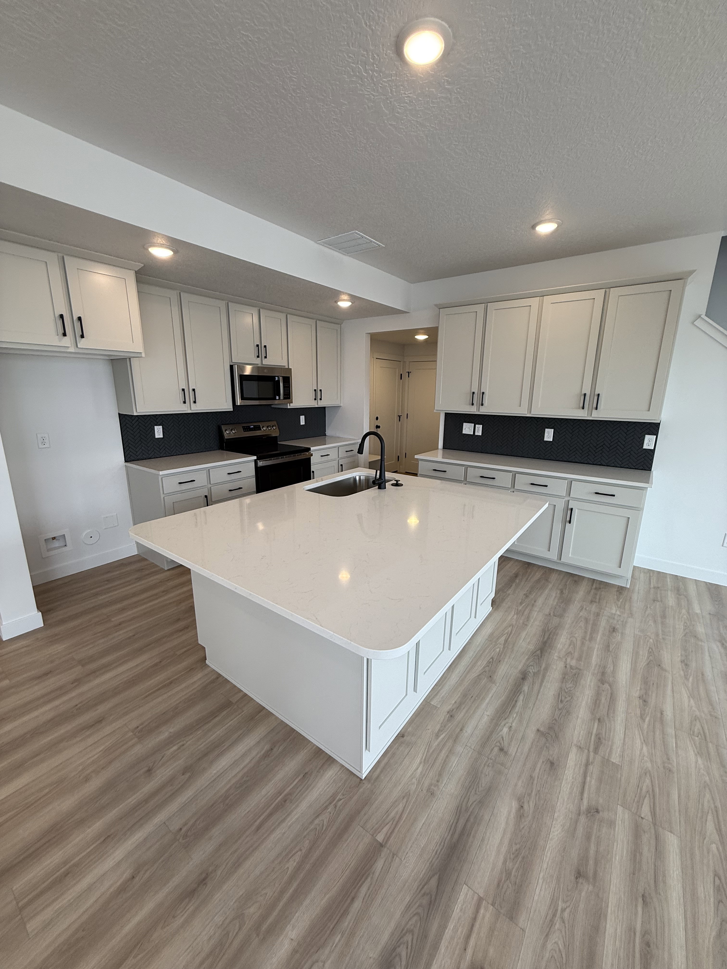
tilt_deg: -13.1
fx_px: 392
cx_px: 364
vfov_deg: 102.1
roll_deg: -1.3
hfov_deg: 85.7
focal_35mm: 14
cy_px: 484
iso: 64
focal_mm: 2.22
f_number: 2.2
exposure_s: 1/120
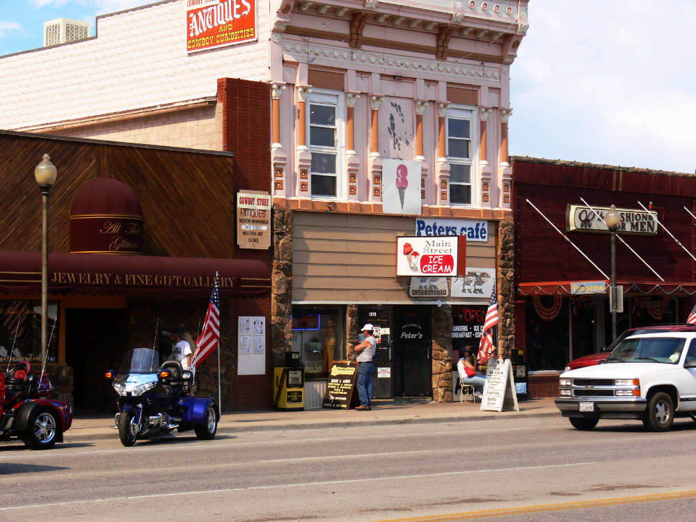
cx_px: 348
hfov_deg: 23.8
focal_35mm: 82
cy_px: 261
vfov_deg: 18.0
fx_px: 1649
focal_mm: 17.3
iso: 80
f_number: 5.6
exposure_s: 1/250
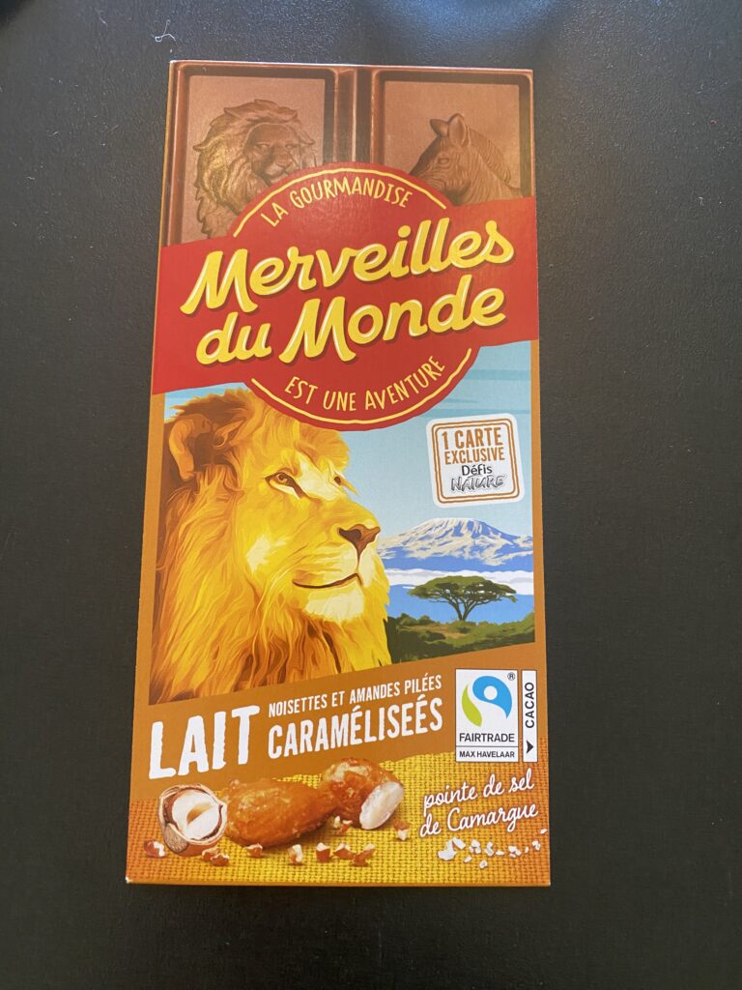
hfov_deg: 53.1
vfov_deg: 67.3
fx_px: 743
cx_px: 371
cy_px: 495
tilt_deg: -81.3
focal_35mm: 26
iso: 100
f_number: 1.8
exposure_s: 1/50
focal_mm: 4.25
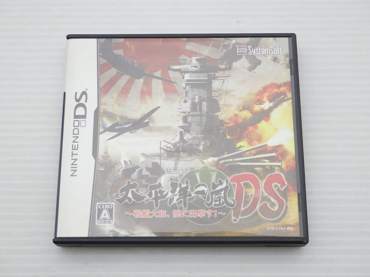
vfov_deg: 28.0
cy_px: 140
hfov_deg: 36.8
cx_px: 183
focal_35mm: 52
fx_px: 556
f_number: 4.4
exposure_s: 1/125
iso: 200
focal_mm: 9.1
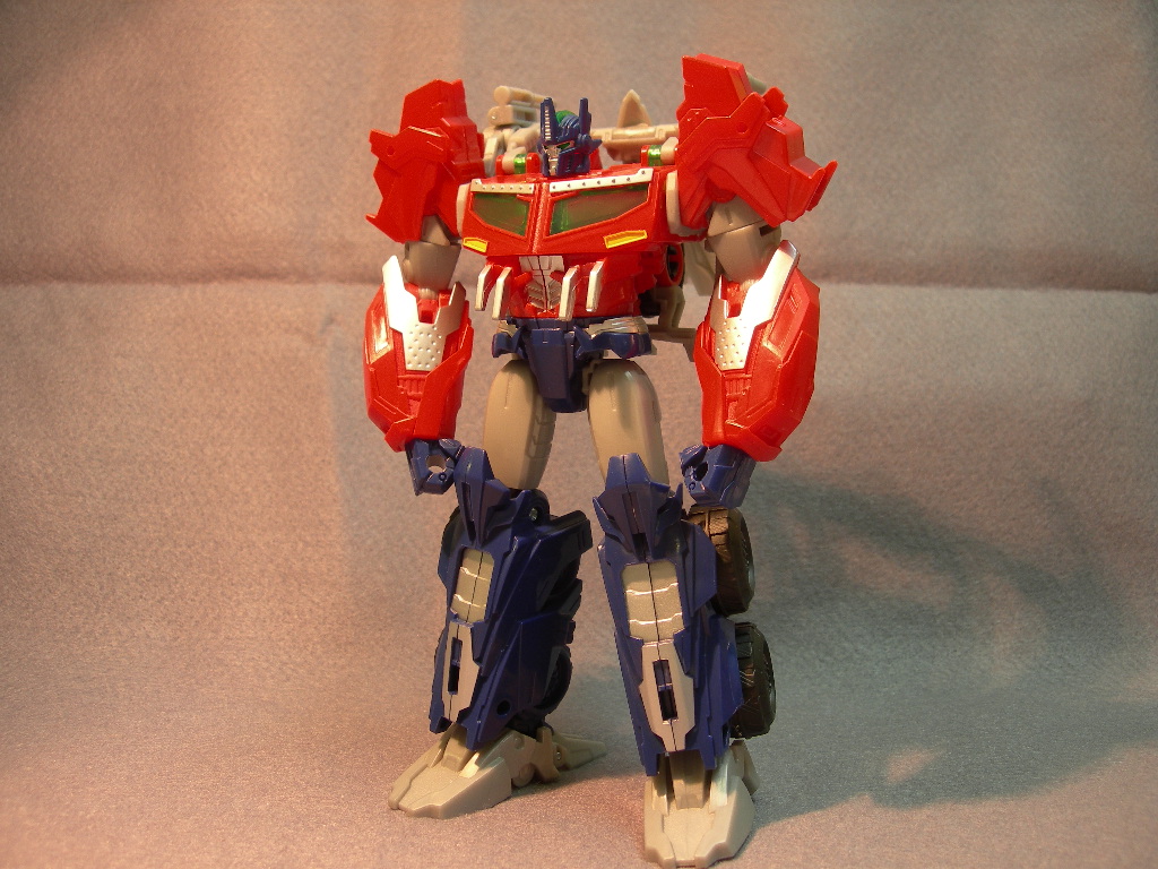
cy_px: 434
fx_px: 1271
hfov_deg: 49.0
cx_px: 579
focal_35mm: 38
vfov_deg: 37.7
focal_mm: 7.8
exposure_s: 1/12
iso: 50
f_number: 2.8
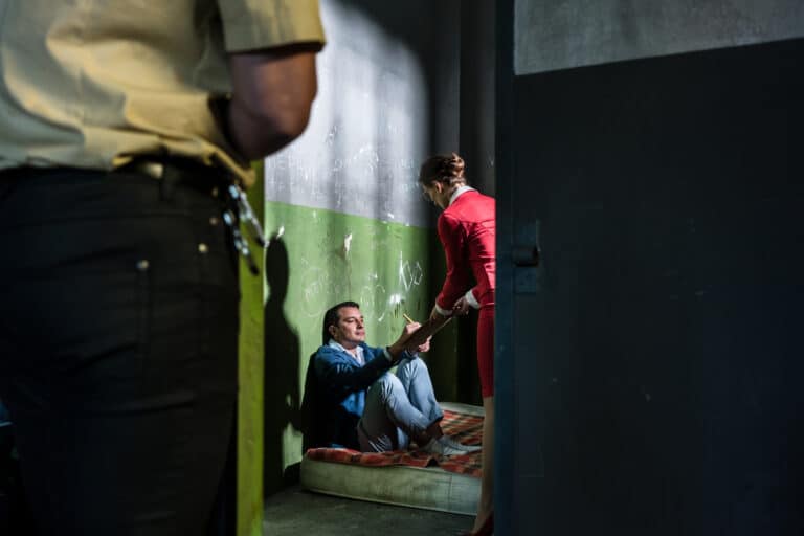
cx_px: 402
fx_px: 782
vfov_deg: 37.9
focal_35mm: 35
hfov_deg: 54.4
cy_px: 268
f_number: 3.5
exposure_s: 1/100
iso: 800
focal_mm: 35
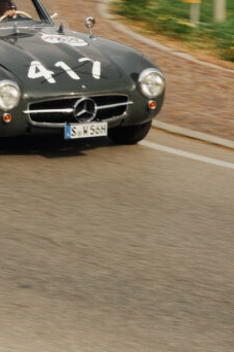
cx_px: 5
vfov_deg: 11.9
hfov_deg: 7.9
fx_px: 1677
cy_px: 60
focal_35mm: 172
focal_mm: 42
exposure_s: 1/50
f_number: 13
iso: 100
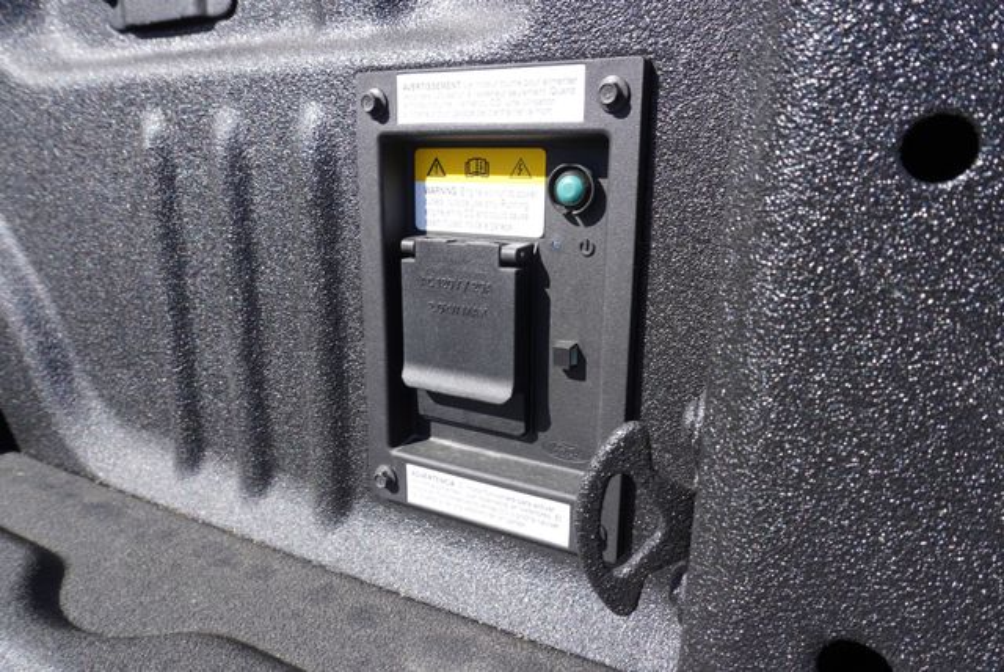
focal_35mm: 24
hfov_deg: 73.7
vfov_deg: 53.2
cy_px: 336
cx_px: 502
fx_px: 670
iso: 100
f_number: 8
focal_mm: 16
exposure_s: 1/125
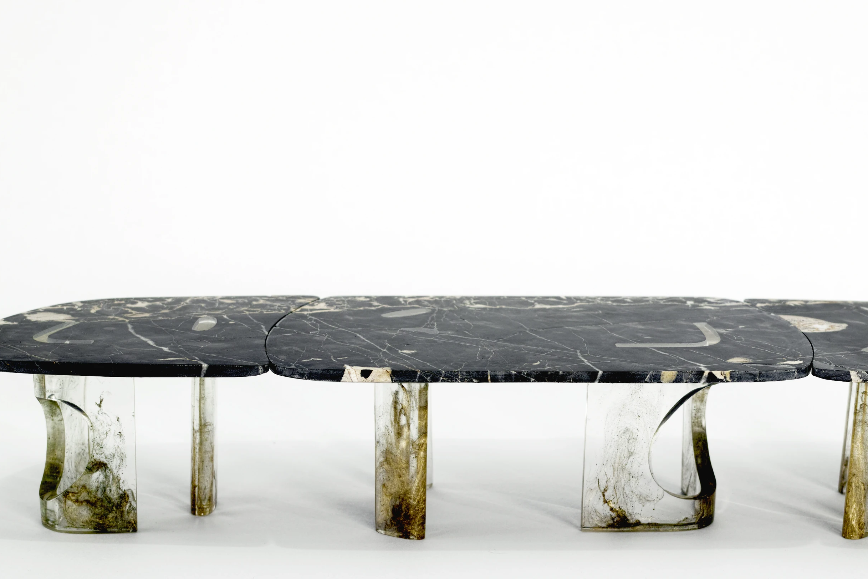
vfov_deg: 19.2
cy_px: 305
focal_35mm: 71
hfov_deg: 28.4
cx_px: 486
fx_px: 1712
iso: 100
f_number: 4
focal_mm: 30
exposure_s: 1/25
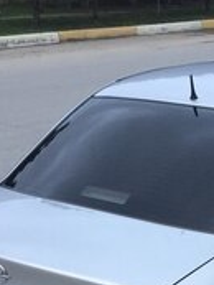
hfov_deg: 17.4
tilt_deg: -25.5
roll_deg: -0.7
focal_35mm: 83
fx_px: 683
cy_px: 329
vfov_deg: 22.0
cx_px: 211
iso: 40
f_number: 2.2
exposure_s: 1/33
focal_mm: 4.15
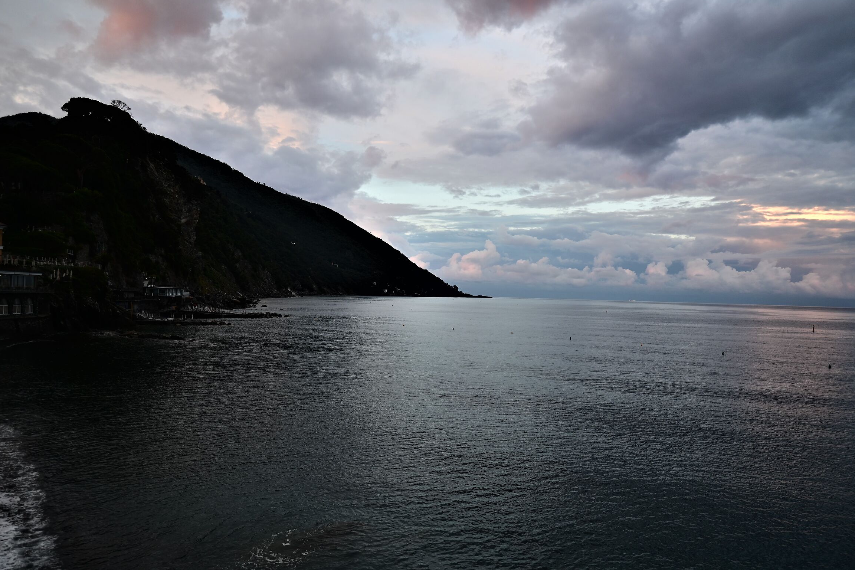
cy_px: 294
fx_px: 594
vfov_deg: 51.3
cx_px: 442
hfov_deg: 71.5
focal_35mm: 25
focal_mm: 16
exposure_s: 1/50
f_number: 3.5
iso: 100
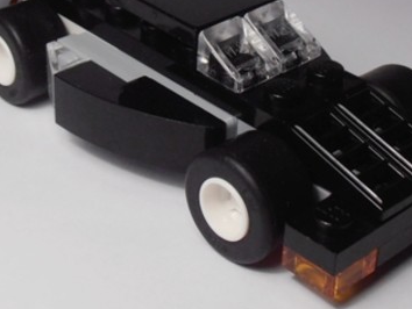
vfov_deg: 15.7
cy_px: 81
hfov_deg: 20.9
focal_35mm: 94
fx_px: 1120
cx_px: 205
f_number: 3.9
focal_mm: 6.61
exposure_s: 1/100
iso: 80
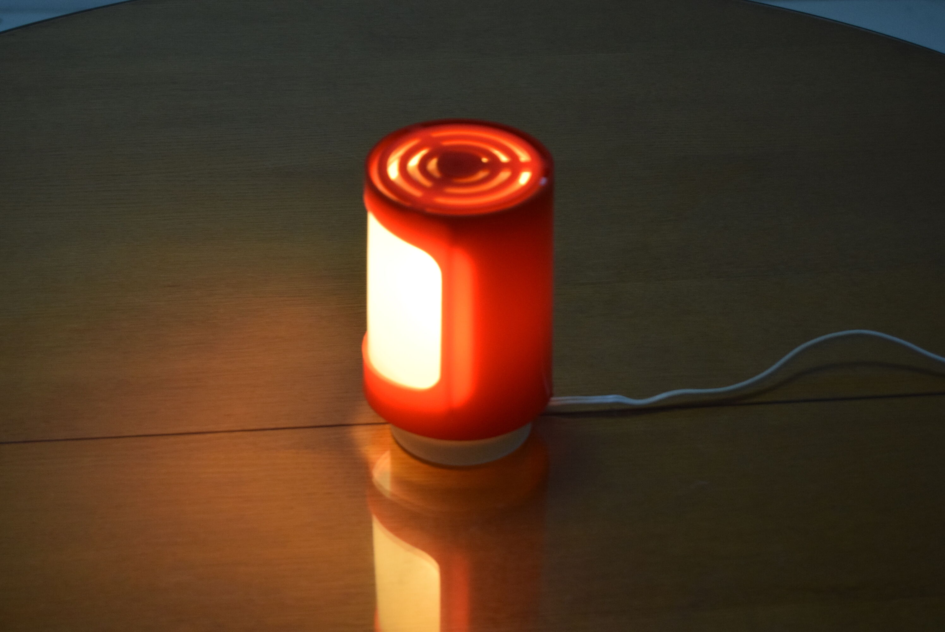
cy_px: 316
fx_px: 2167
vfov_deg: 16.6
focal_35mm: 82
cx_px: 472
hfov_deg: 24.6
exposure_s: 1/50
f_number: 5.6
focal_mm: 55
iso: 1600
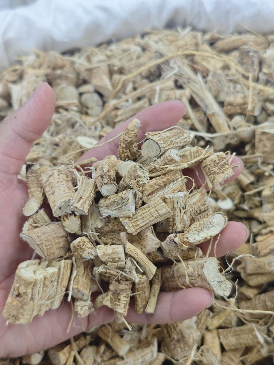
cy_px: 182
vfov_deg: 41.2
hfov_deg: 31.5
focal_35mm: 46
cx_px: 137
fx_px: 486
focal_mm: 6.68
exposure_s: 1/100
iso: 125
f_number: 1.42
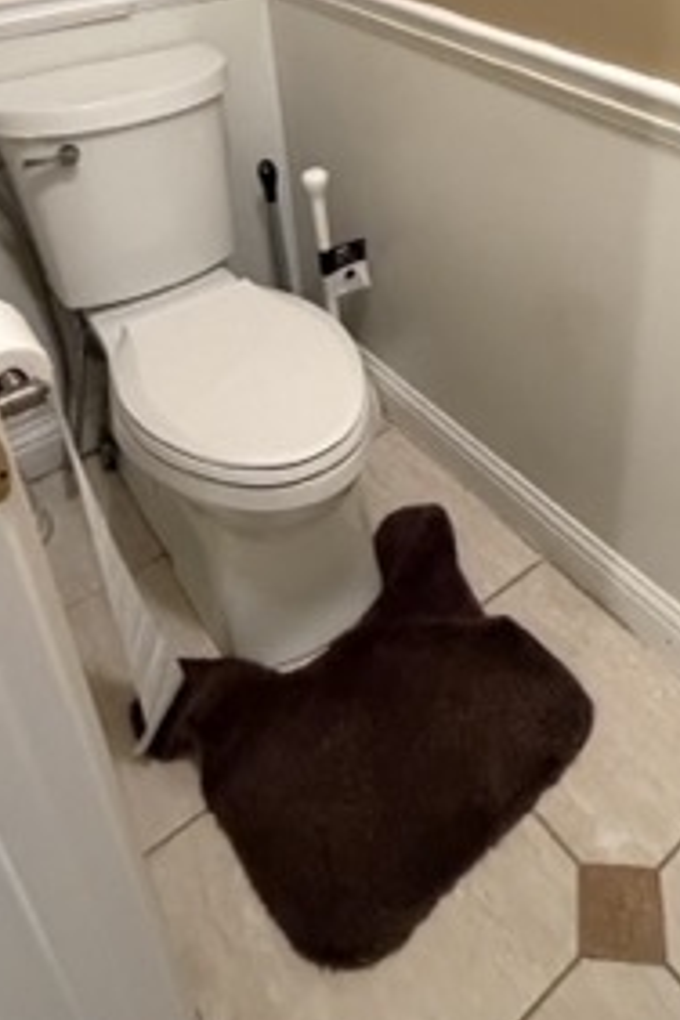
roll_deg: +0.7
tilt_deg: -28.4
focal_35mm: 33
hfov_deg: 39.2
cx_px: 488
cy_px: 206
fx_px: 935
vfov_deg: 53.5
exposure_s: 1/60
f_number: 2.2
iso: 800
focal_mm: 2.22
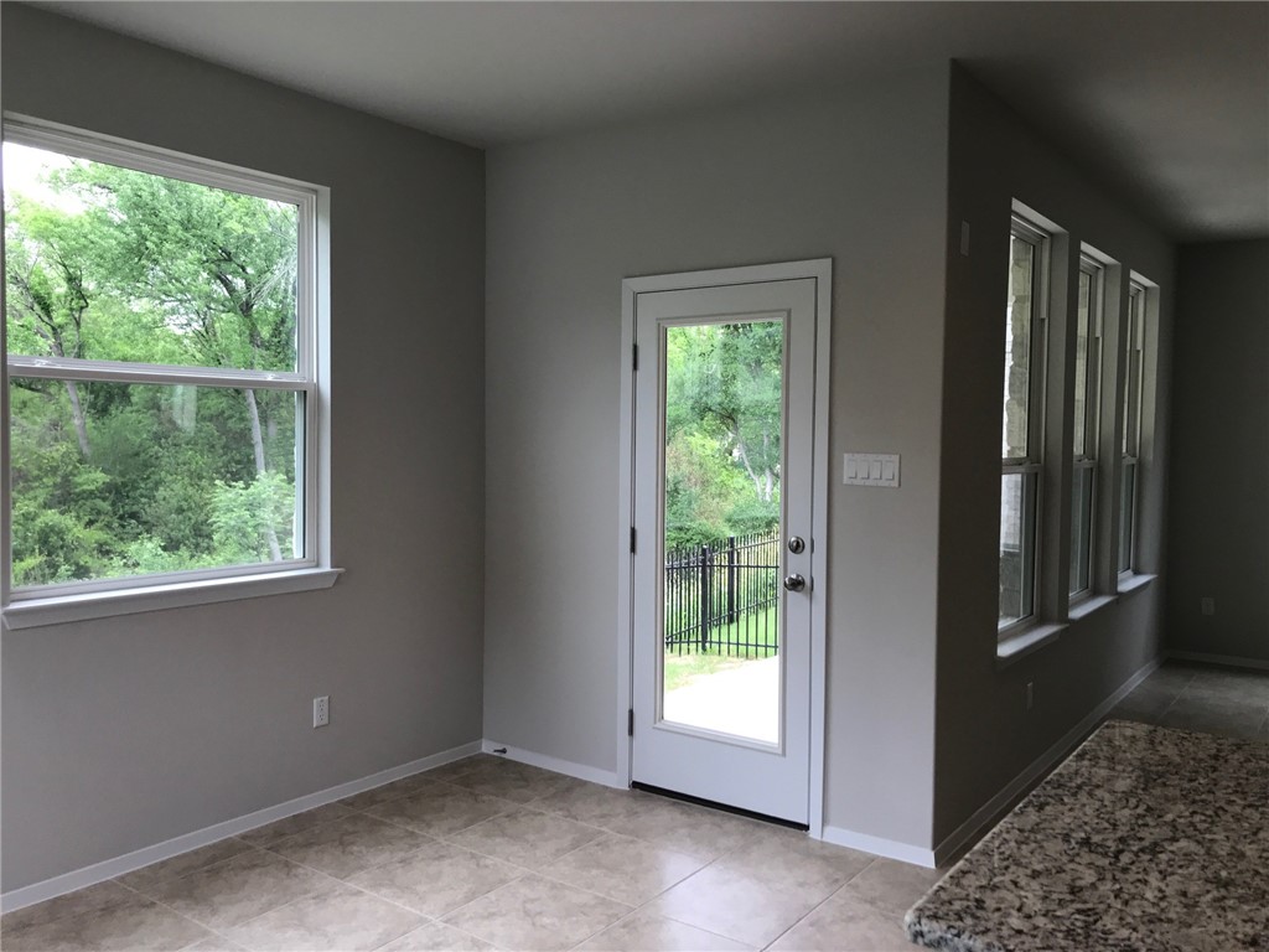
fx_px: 1026
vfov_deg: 49.7
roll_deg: -0.2
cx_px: 634
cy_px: 476
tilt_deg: -2.3
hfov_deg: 63.4
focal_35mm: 28
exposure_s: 1/120
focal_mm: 3.99
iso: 40
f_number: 1.8
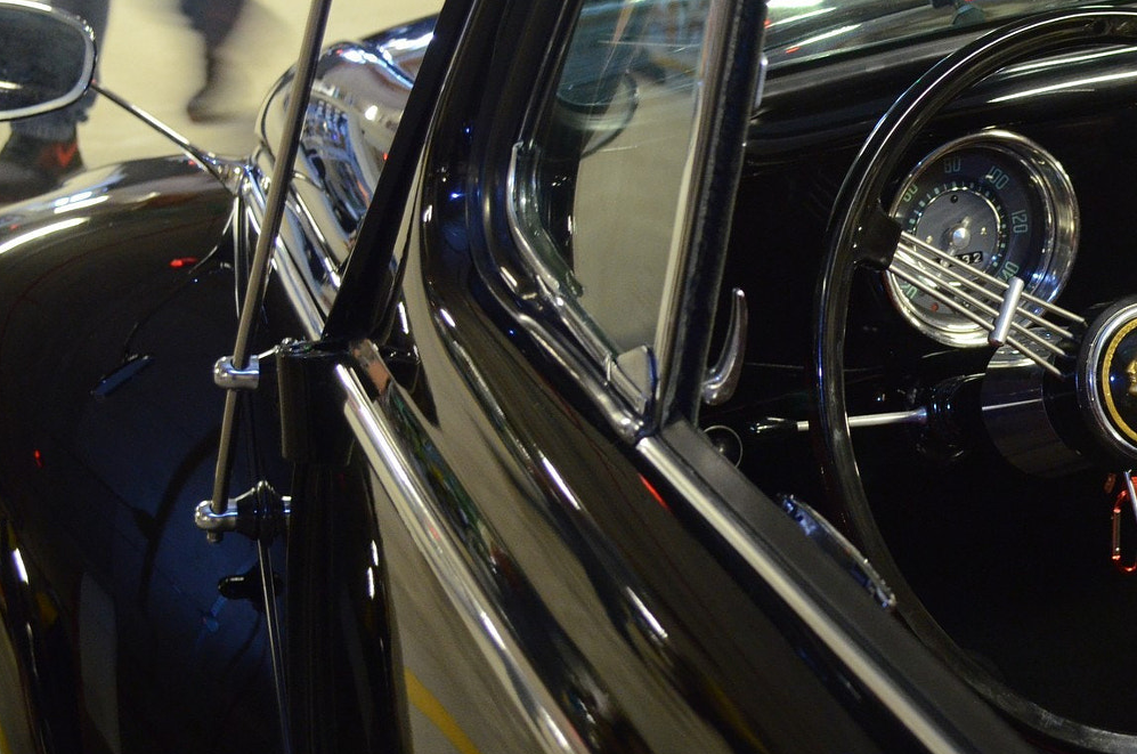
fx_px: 2428
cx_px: 882
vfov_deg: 17.6
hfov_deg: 26.0
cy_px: 358
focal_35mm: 77
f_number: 4.8
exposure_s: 1/8
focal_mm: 32
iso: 2000
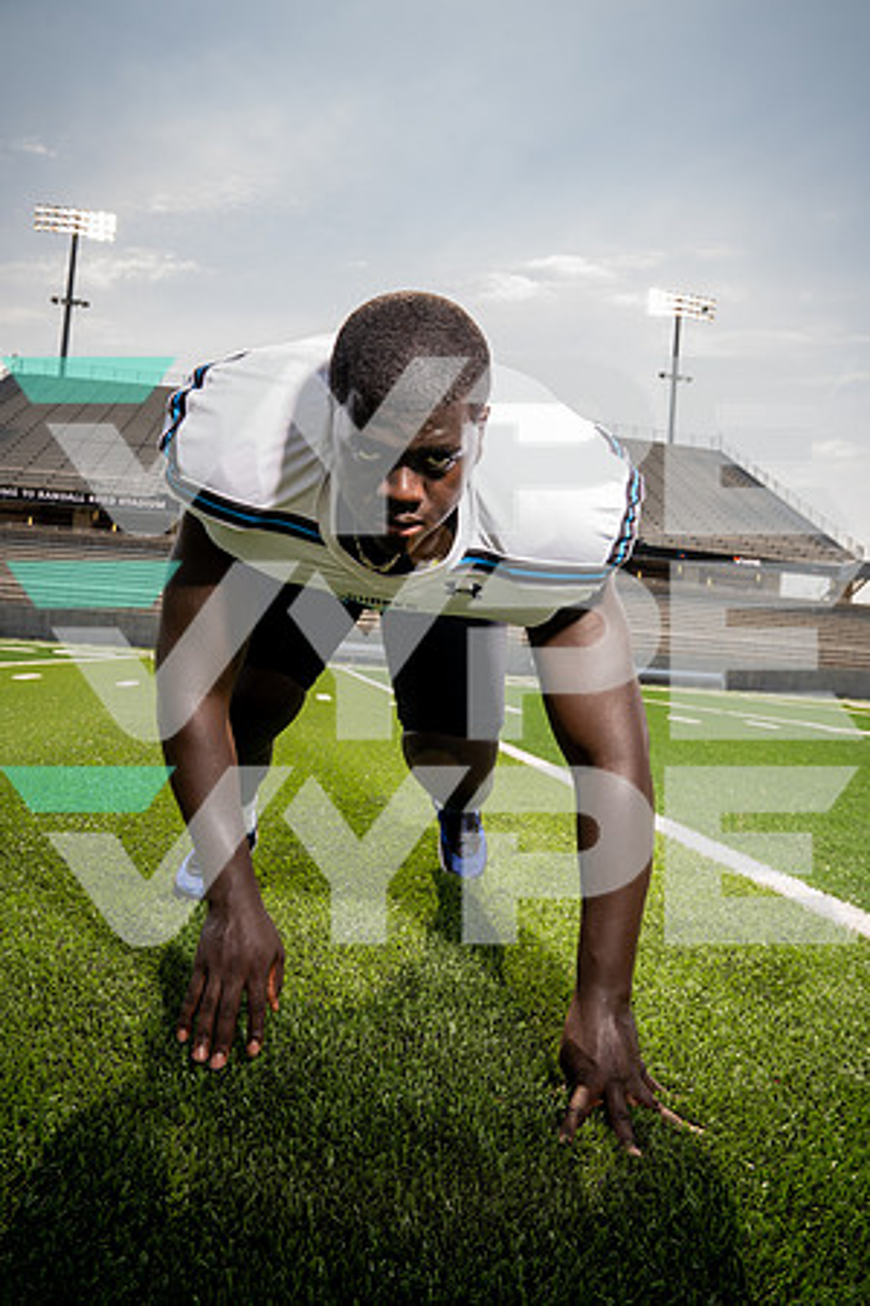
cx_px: 435
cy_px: 653
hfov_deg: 53.1
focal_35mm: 24
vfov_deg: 73.7
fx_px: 870
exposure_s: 1/250
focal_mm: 24
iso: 100
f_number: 7.1
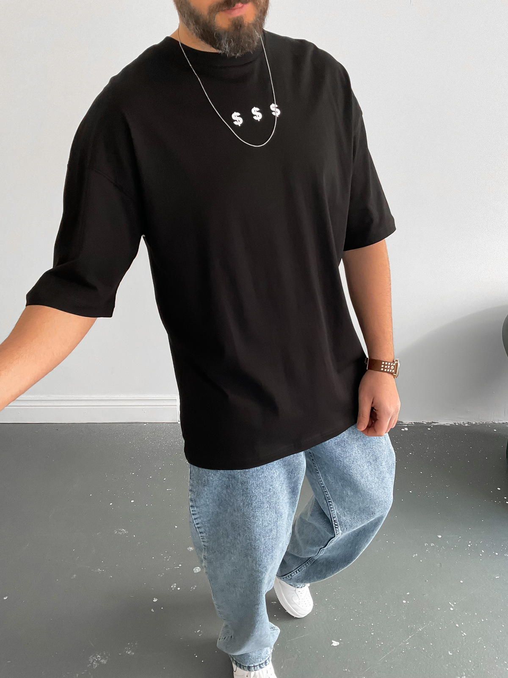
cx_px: 254
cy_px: 339
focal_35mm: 29
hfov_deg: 48.2
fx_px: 567
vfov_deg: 61.7
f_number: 1.8
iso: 125
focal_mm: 3
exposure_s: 1/60
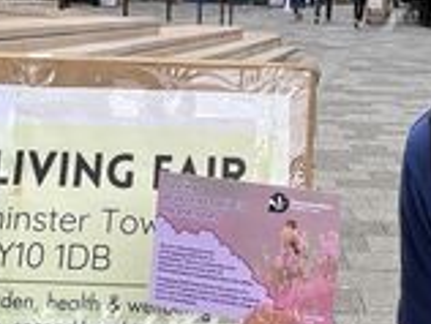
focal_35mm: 65
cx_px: 217
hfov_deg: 29.8
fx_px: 811
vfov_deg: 22.0
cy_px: 15
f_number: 1.9
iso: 25
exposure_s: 1/228
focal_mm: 2.69
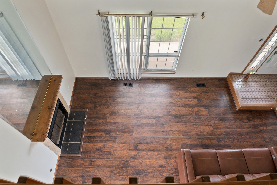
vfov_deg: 35.9
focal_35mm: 37
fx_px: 285
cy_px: 95
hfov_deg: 51.9
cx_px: 138
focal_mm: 24
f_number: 8
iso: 320
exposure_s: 1/2
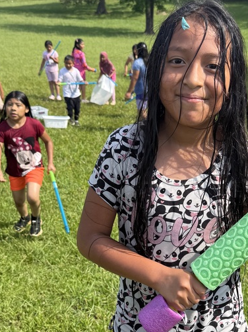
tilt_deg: -24.3
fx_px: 468
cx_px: 171
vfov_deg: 38.7
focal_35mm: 49
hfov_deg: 29.4
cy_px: 206
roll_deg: -0.9
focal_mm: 6.76
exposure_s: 1/1949
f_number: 1.78
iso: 80
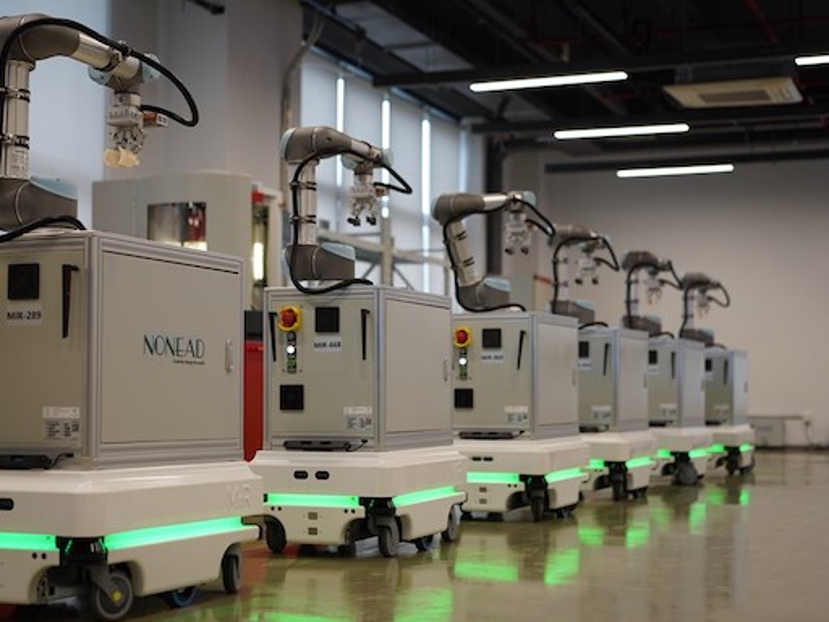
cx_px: 356
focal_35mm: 62
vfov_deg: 23.7
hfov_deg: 31.2
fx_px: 1485
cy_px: 314
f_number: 2.5
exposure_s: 1/160
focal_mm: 55
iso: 400
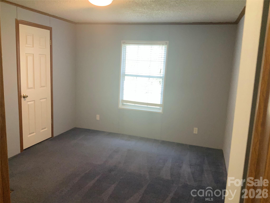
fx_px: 226
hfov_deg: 61.7
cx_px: 135
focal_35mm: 29
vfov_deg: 48.2
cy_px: 102
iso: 125
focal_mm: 3
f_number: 1.8
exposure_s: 1/60
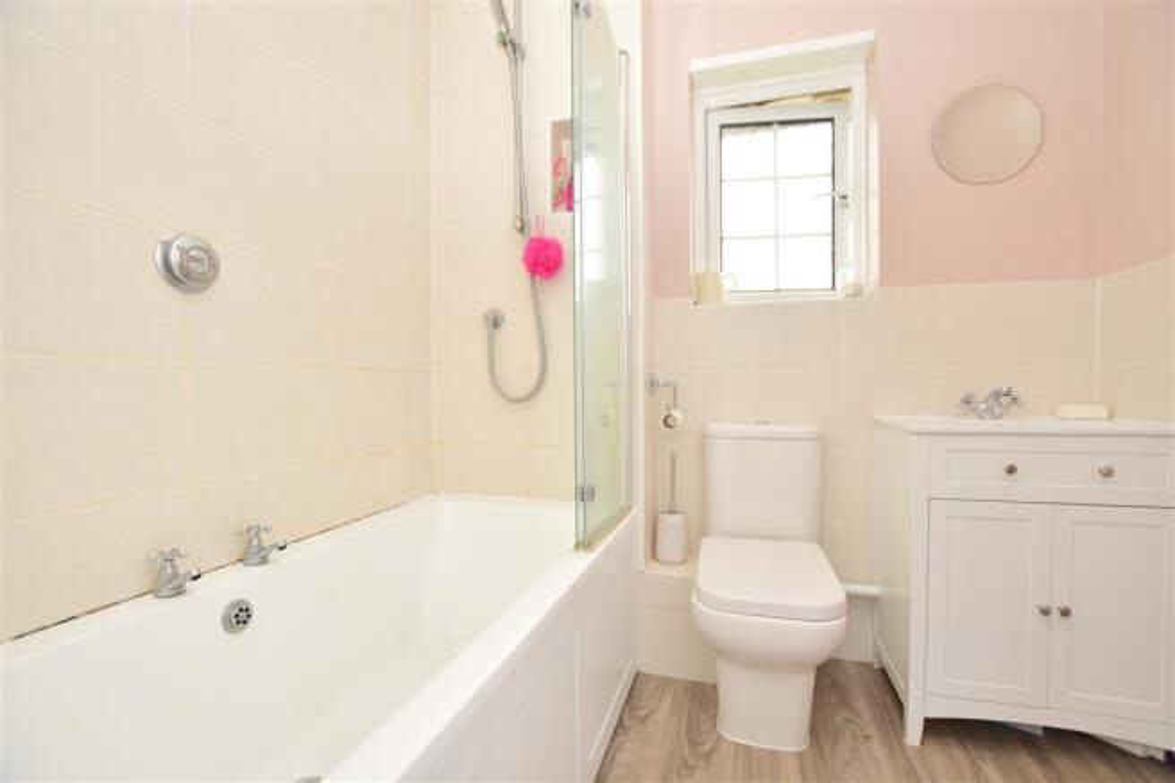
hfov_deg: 100.4
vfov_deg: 77.3
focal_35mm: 15
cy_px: 392
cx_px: 588
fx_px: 489
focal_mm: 10
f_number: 5
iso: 500
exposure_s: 1/60
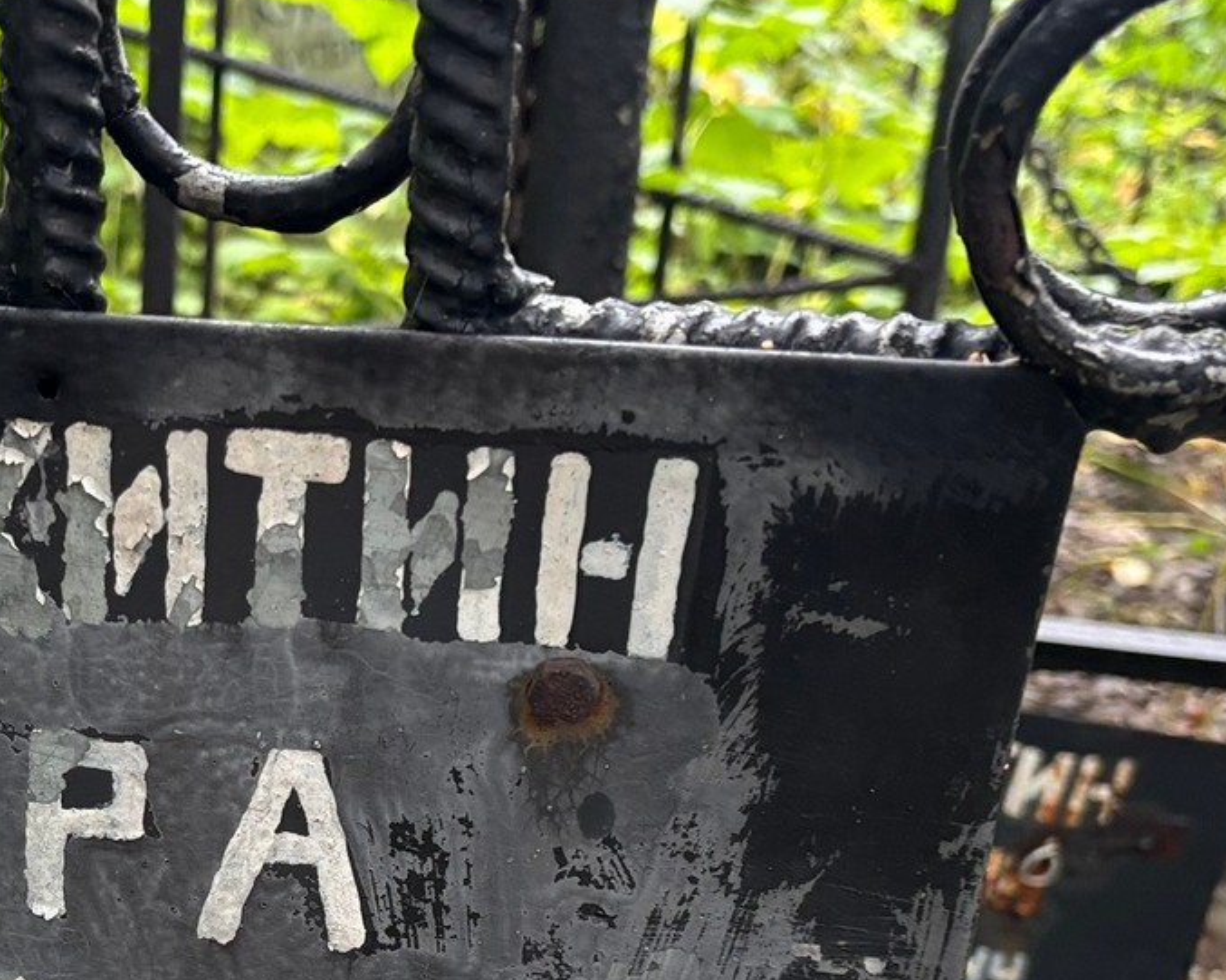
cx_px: 201
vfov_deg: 27.6
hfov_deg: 33.5
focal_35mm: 54
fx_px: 1959
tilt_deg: -25.6
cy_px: 750
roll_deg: +0.9
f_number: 1.6
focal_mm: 5.96
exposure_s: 1/60
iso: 160
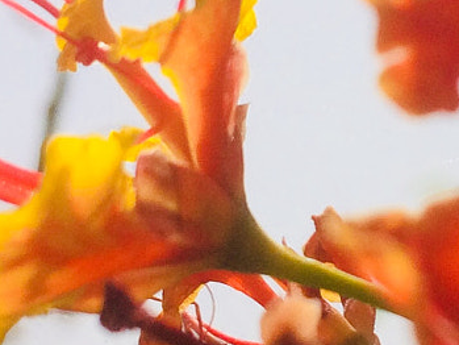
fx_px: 1764
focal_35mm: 133
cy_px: 105
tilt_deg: +14.2
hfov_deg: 14.4
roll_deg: +2.4
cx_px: 525
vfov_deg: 11.1
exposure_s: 1/5128
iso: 40
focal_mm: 4.15
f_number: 2.2
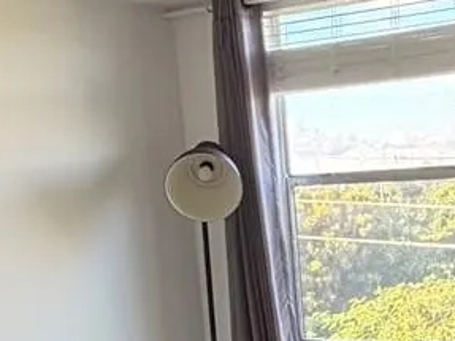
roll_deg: +3.4
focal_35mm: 78
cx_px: 466
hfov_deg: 23.8
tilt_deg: -9.4
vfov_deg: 18.4
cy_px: 343
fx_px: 1025
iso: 100
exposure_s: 1/121
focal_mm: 2.22
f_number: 2.2
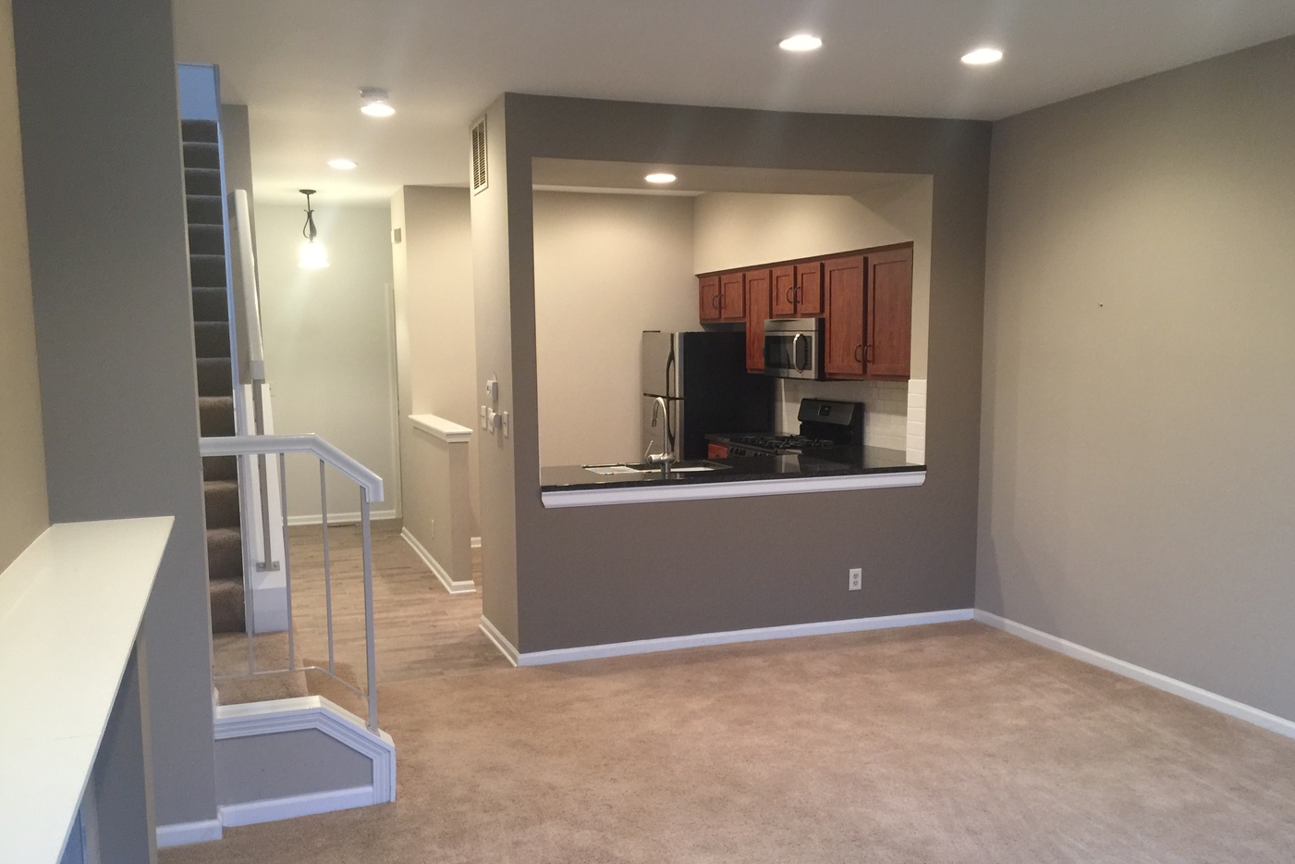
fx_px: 1115
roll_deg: +0.1
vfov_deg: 42.2
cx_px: 660
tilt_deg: -9.0
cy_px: 496
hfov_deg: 60.3
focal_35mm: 31
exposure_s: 1/15
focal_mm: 4.15
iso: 80
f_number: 2.2
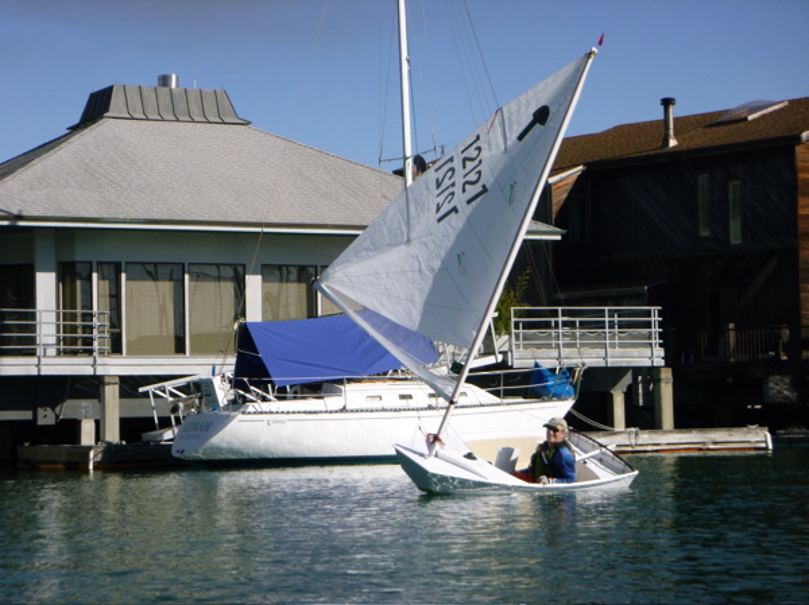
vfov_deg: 14.8
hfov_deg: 19.7
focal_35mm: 100
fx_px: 2335
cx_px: 404
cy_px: 302
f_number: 5.7
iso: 100
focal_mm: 18
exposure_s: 1/500
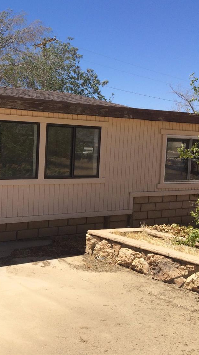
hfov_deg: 25.8
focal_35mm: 43
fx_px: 403
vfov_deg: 47.4
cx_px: -15
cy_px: 174
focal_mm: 4.15
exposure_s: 1/2283
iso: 32
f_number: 2.2
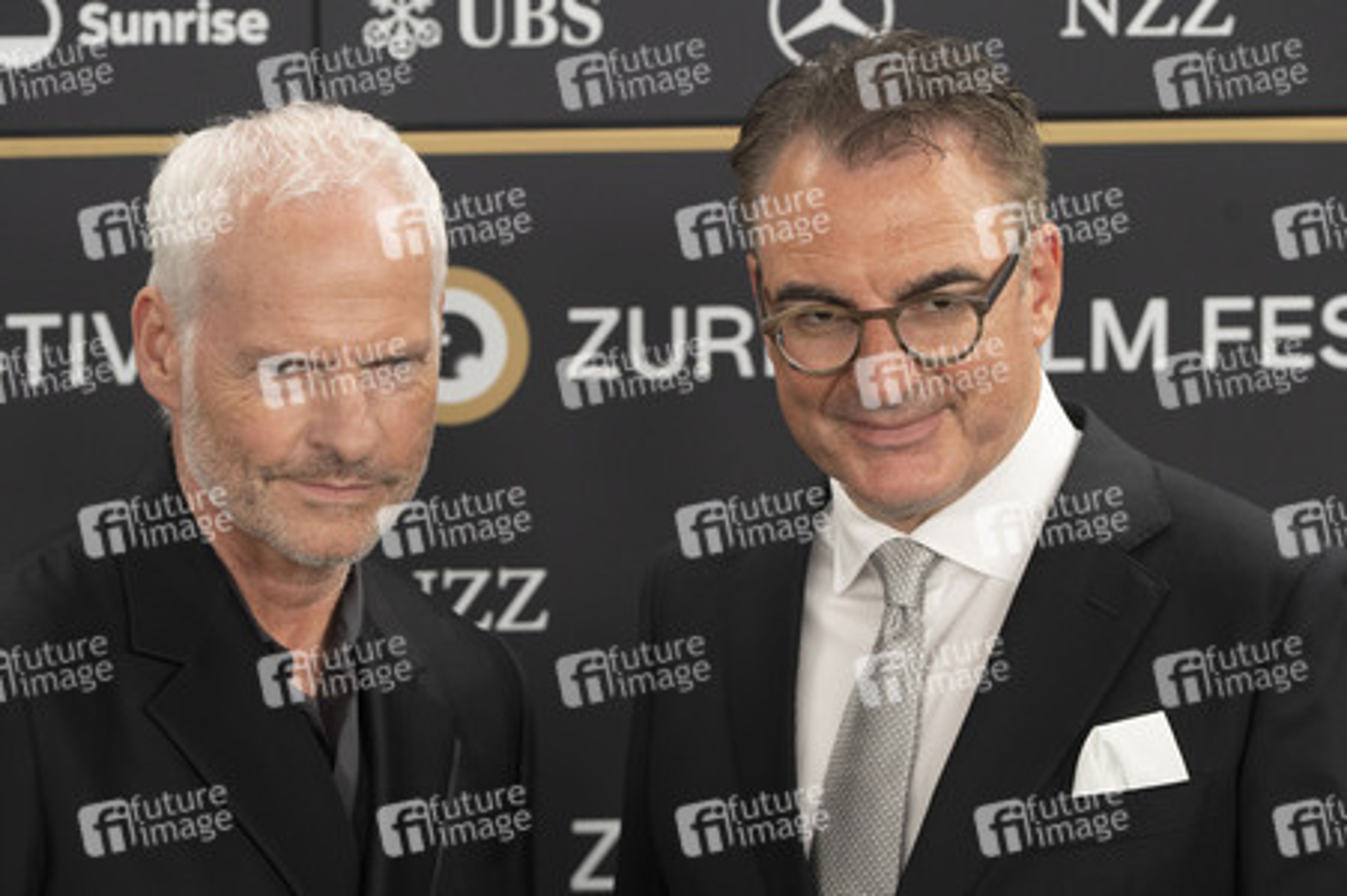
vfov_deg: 6.9
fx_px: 7478
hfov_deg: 10.3
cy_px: 448
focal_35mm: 200
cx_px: 674
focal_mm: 200
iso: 1600
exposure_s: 1/500
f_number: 6.3
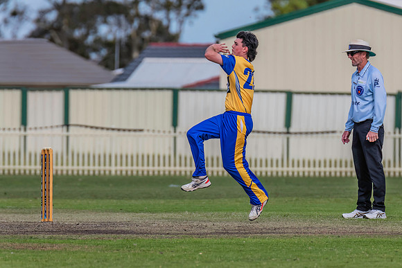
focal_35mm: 598
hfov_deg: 3.4
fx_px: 6678
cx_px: 236
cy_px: 153
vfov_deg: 2.3
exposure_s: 1/2500
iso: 800
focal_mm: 500
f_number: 7.1
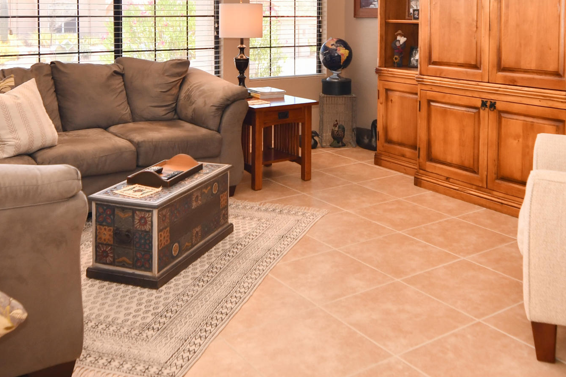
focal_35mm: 36
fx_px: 566
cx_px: 293
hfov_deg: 53.1
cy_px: 33
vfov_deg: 34.7
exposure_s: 1/60
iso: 280
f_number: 4
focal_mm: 11
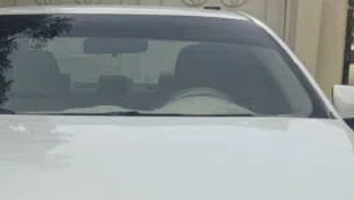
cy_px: 279
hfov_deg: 33.3
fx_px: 582
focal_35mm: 62
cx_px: 101
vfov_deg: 17.8
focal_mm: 6.76
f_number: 1.78
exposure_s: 1/2907
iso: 80
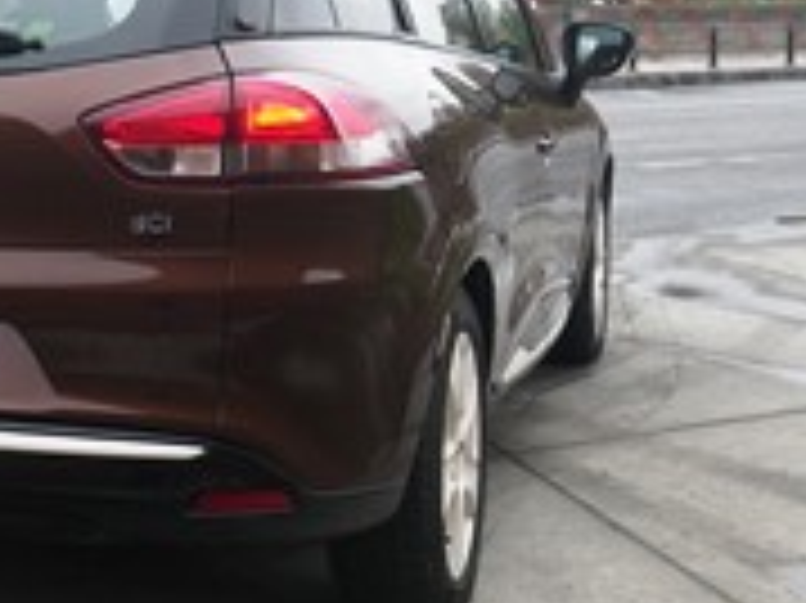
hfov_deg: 25.5
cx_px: 140
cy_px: 207
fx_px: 1745
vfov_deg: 19.6
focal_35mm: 75
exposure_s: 1/80
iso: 80
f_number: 3.5
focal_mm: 5
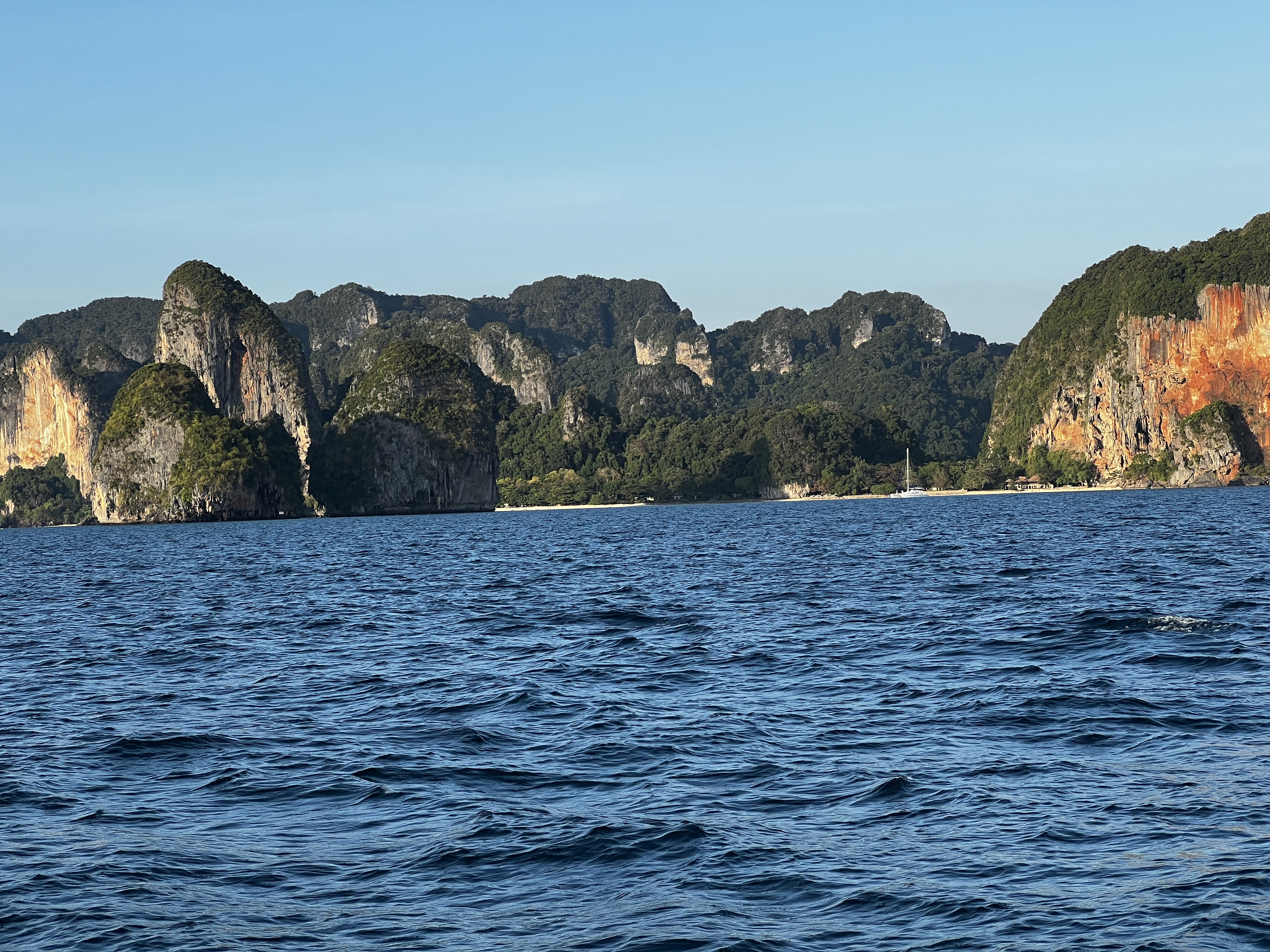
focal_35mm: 77
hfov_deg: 25.3
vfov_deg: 19.1
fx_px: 2825
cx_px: 635
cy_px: 476
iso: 32
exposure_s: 1/419
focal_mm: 9
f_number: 2.8
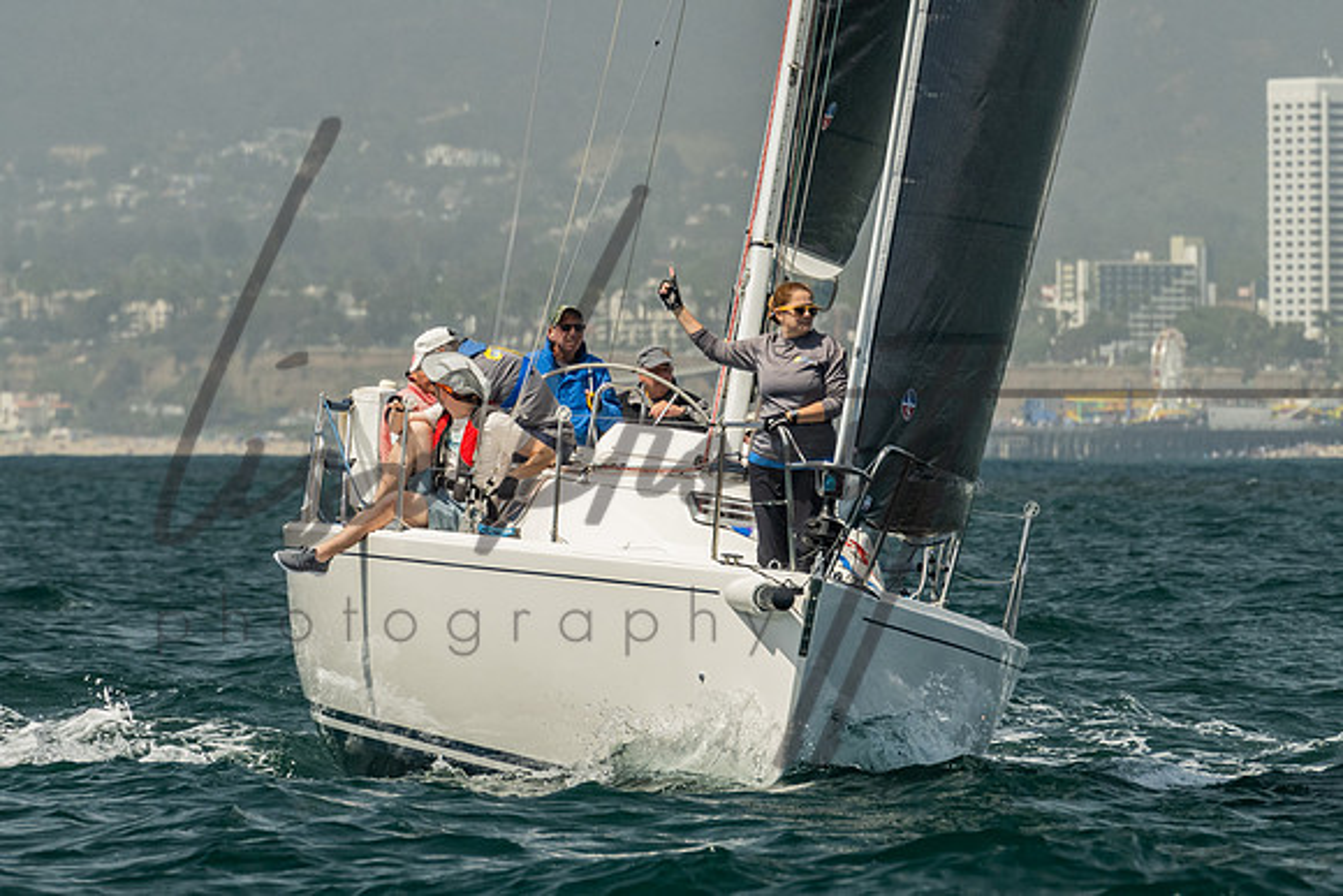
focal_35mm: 441
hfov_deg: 4.7
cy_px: 279
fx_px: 16436
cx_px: 541
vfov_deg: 3.1
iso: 320
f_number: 6.3
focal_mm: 200
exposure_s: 1/800
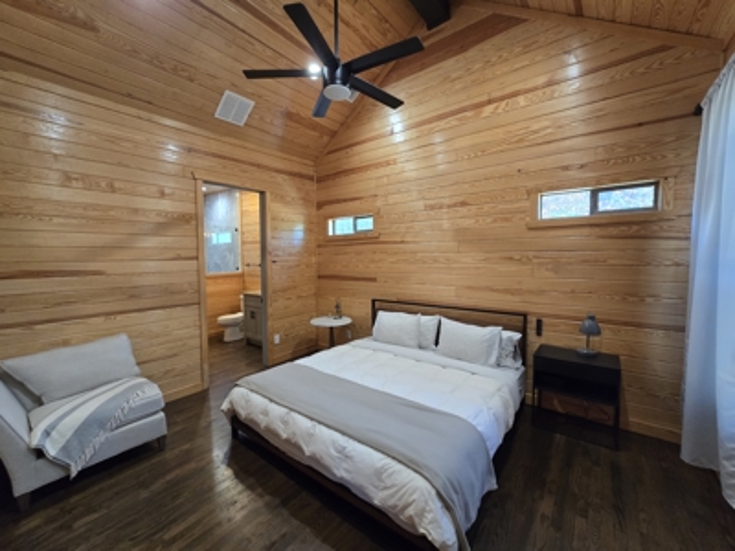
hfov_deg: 106.2
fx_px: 276
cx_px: 368
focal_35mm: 13
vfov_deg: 89.9
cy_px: 276
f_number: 2.2
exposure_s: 1/60
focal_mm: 2.2
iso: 400
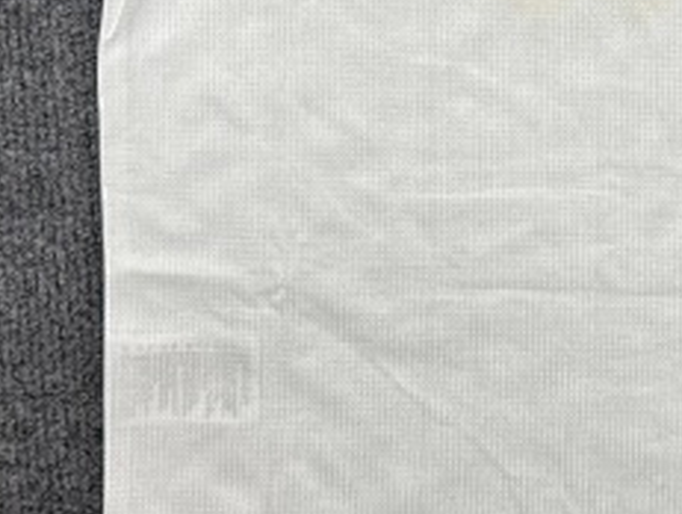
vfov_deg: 13.1
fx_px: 2210
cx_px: 924
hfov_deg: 16.4
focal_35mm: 112
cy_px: 15
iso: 160
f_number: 1.78
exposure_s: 1/100
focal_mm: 6.76
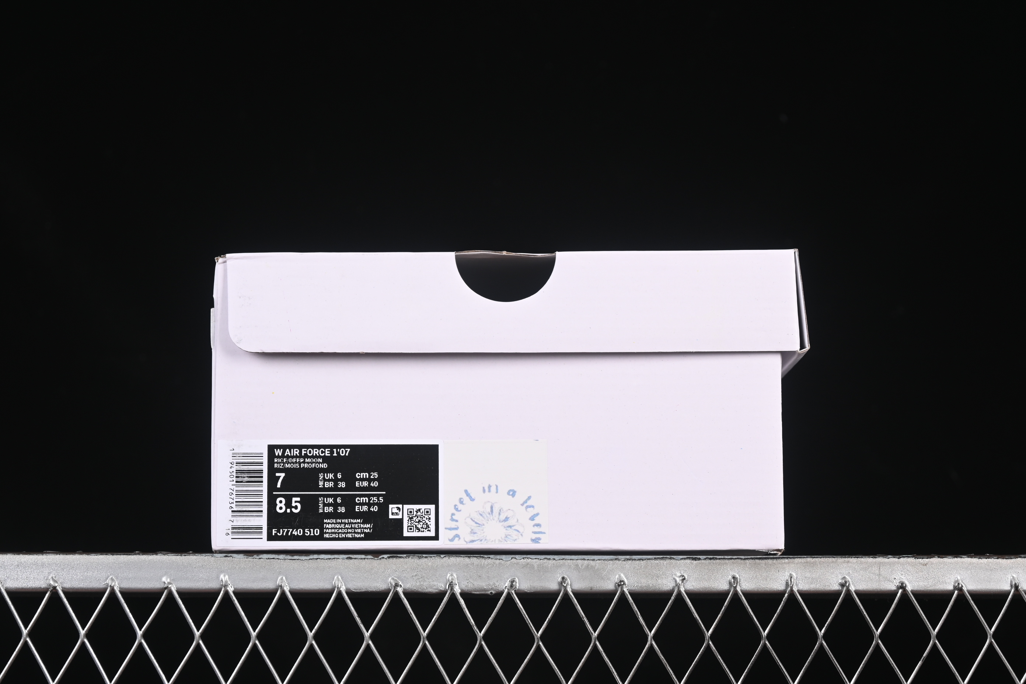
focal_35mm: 75
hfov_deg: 27.0
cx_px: 513
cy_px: 342
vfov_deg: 18.2
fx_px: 2137
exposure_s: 1/80
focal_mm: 50
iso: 160
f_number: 7.1
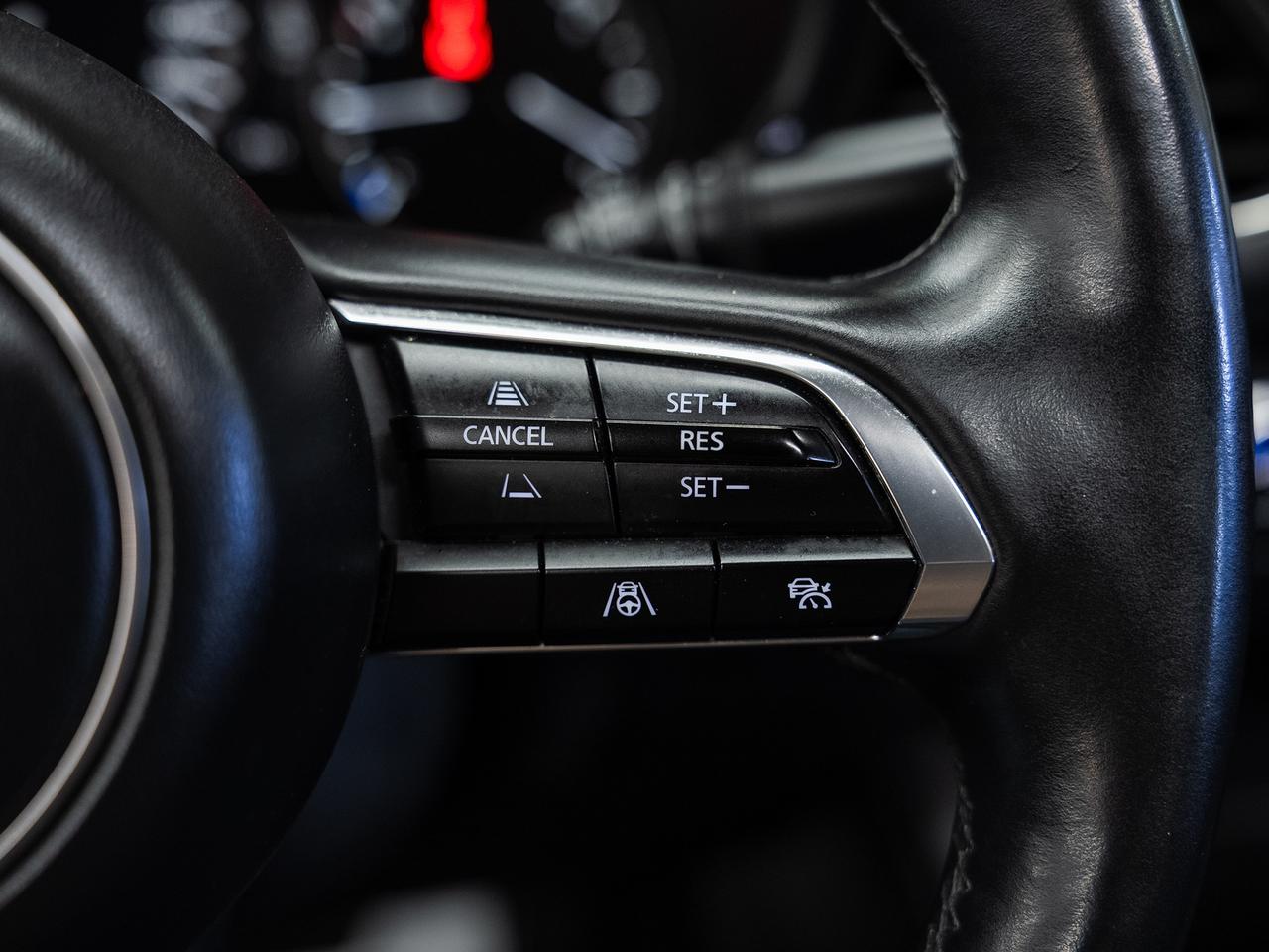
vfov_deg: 34.6
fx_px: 1527
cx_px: 634
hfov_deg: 45.1
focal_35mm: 42
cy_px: 476
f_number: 3.5
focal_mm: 38.5
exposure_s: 1/40
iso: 1000
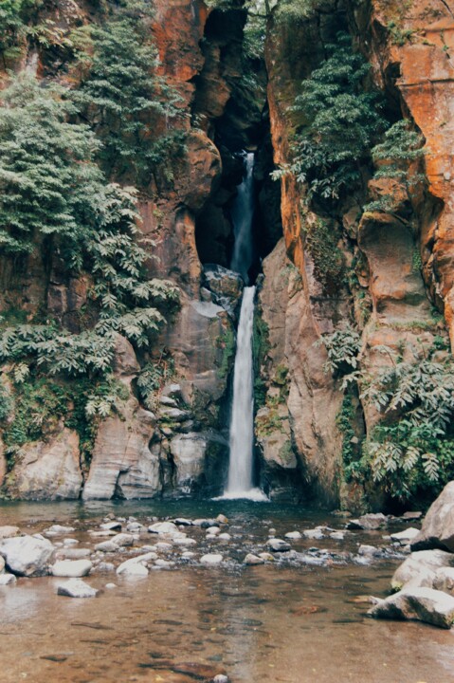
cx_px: 227
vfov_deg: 49.6
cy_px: 342
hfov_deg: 34.2
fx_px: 739
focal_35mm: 39
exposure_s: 1/25
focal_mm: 26
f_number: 4.2
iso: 800
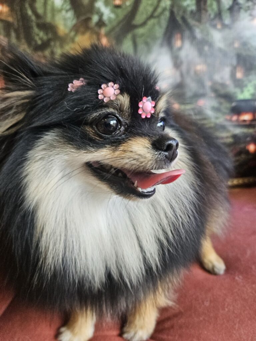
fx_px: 227
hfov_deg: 58.9
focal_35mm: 23
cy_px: 170
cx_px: 128
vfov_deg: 73.9
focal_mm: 5.4
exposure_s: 1/359
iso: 250
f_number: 1.8
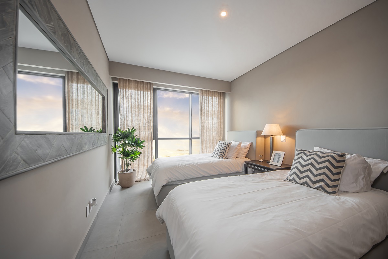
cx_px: 194
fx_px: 129
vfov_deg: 90.0
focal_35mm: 12
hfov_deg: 112.6
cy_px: 130
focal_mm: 8
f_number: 7.1
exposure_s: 1/6
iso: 100
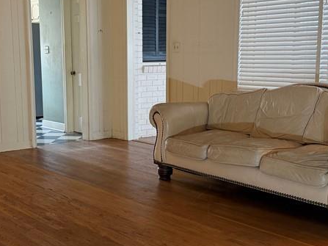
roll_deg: +0.9
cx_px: 137
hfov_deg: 34.9
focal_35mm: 55
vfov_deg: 26.5
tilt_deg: -7.8
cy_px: 134
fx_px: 521
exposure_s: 1/50
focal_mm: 6.76
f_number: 1.78
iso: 250
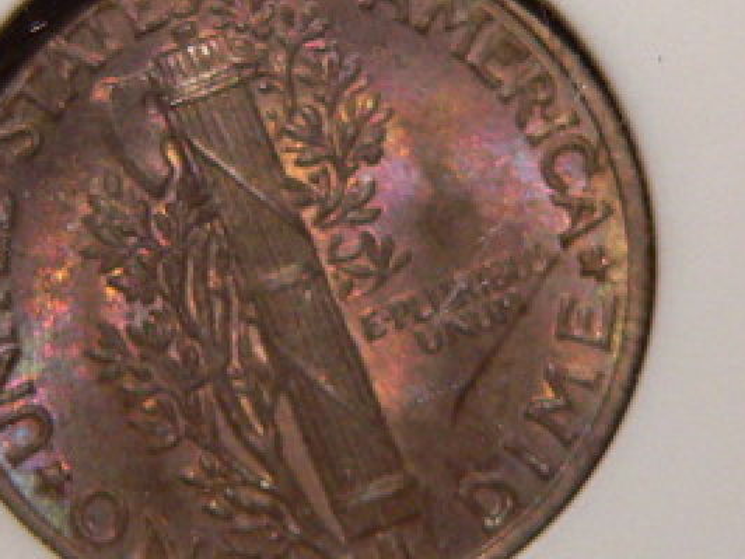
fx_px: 3400
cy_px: 284
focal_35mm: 158
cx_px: 280
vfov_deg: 9.4
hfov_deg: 12.5
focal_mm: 17.4
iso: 200
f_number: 4
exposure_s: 1/400
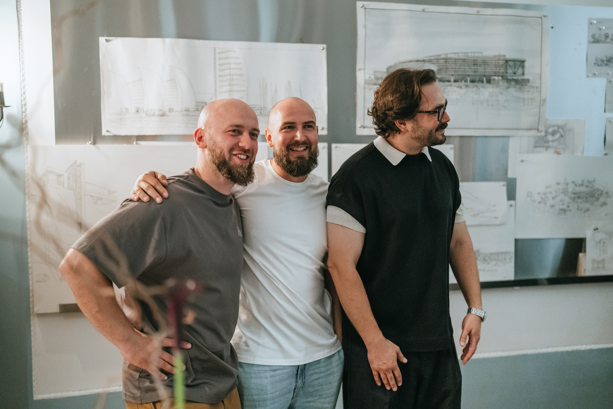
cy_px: 204
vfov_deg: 35.8
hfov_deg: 51.7
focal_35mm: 37
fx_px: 633
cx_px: 306
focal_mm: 35
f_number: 1.4
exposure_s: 1/160
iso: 1600
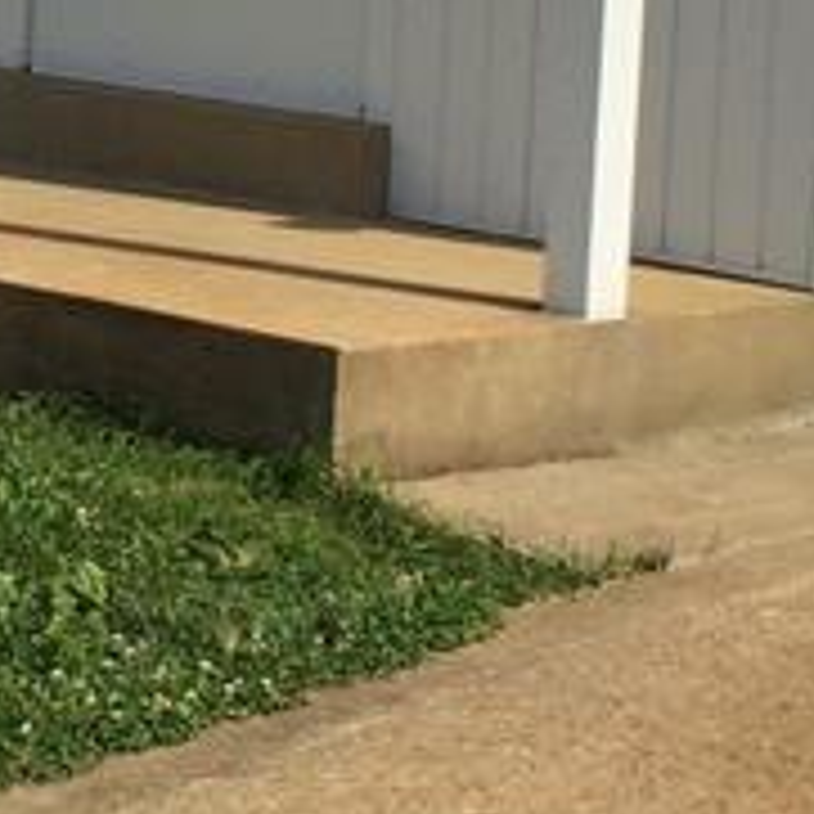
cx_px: -328
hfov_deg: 11.6
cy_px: -220
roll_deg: -5.1
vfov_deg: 11.7
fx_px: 3858
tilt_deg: -0.2
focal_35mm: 145
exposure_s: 1/2740
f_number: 2.2
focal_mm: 4.15
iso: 32
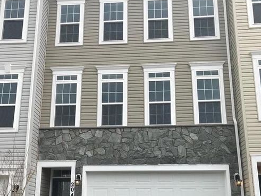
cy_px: 144
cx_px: 132
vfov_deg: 37.0
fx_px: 287
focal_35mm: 38
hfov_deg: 48.9
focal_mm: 3.99
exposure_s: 1/921
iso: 20
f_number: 1.8
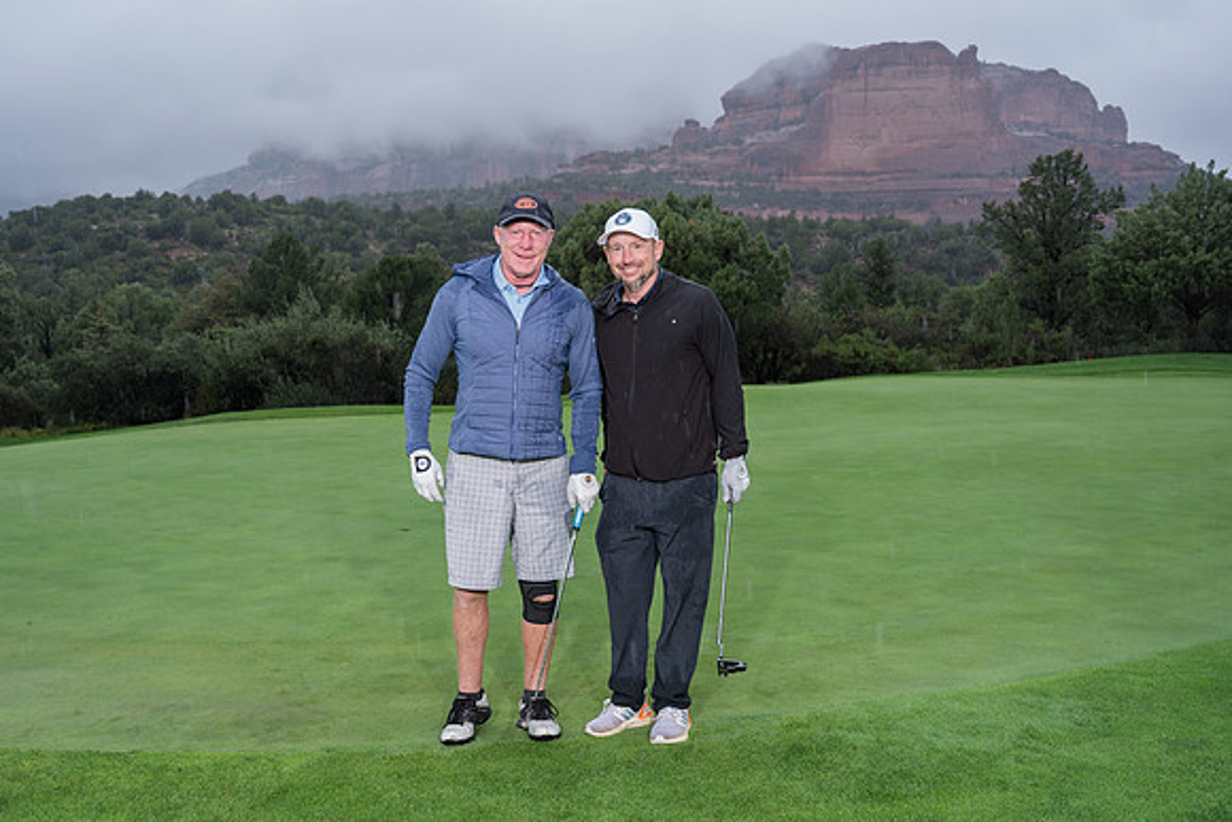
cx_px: 569
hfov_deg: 58.8
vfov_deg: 41.2
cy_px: 411
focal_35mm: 32
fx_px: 1092
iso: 320
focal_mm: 27.7
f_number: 4.5
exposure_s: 1/320
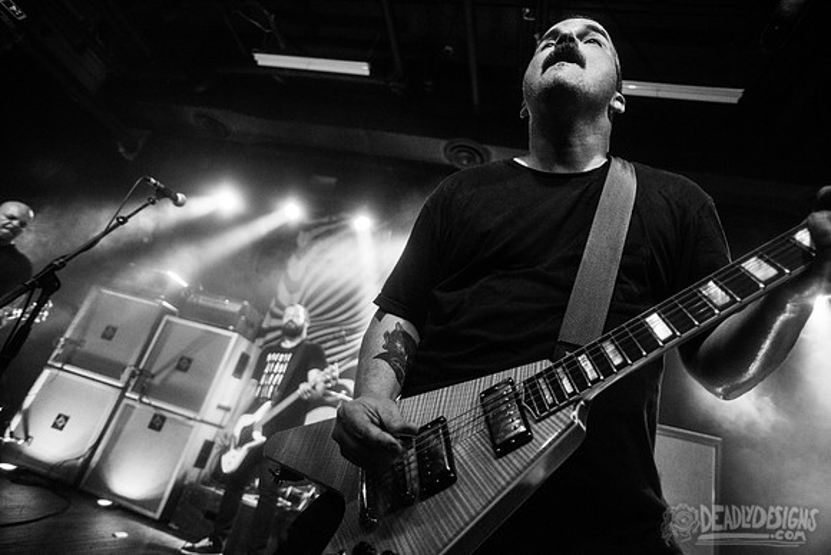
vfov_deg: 62.0
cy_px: 278
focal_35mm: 20
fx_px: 462
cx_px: 416
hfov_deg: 84.0
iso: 3200
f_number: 3.2
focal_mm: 20
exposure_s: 1/250
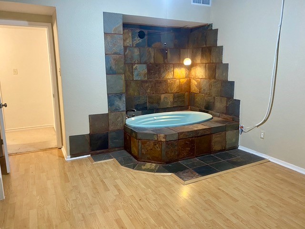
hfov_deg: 67.3
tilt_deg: -11.2
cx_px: 152
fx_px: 229
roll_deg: +1.0
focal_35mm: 26
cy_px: 114
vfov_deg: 53.1
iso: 320
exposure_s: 1/60
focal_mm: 4.25
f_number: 1.8
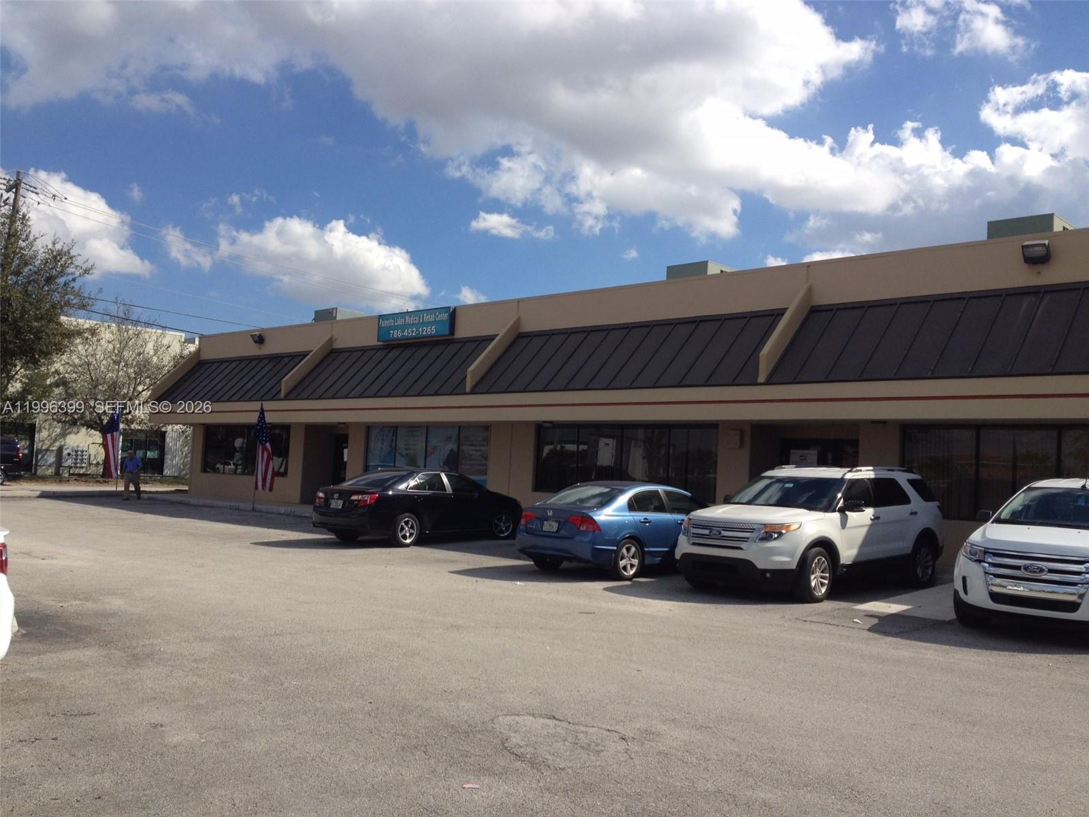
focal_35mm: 35
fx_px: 1101
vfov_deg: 40.7
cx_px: 544
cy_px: 408
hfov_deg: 52.6
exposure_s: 1/2208
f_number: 2.4
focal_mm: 4.28
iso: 50
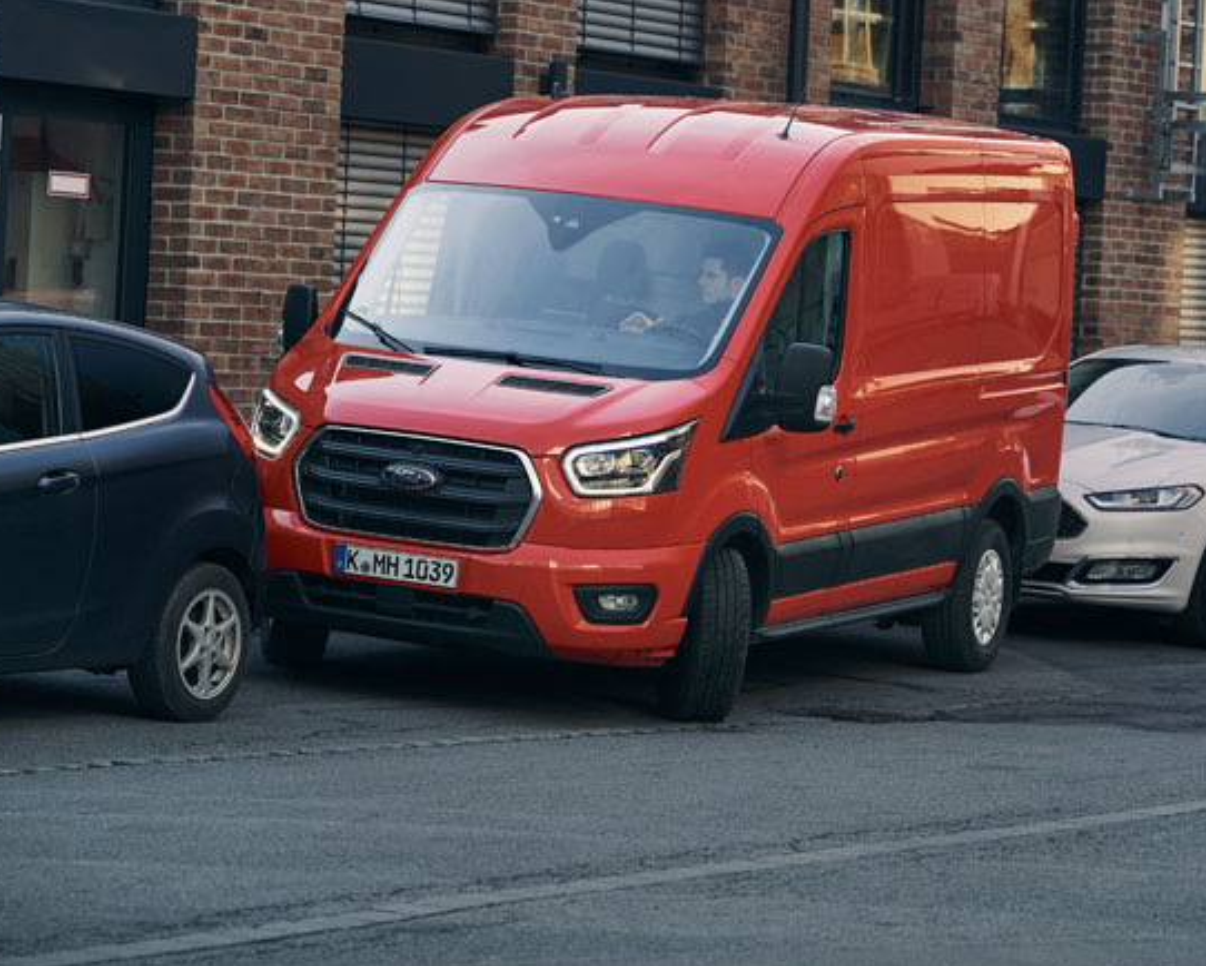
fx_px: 4785
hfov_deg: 14.4
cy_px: 345
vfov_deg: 11.5
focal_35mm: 134
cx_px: 719
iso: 250
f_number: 4
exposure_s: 1/80
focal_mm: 86
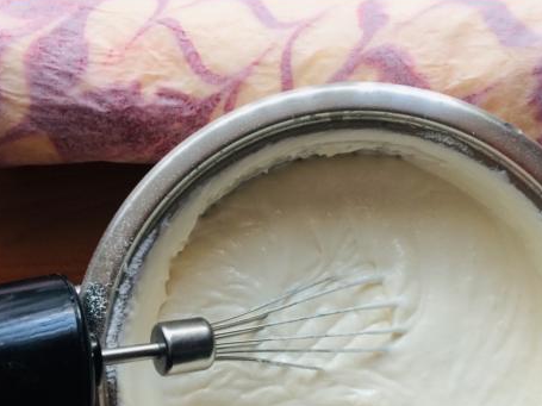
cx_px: 345
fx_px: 689
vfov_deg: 32.5
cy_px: 279
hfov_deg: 42.6
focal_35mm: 44
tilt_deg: -85.5
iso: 40
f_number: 2.2
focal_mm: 4.15
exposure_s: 1/33
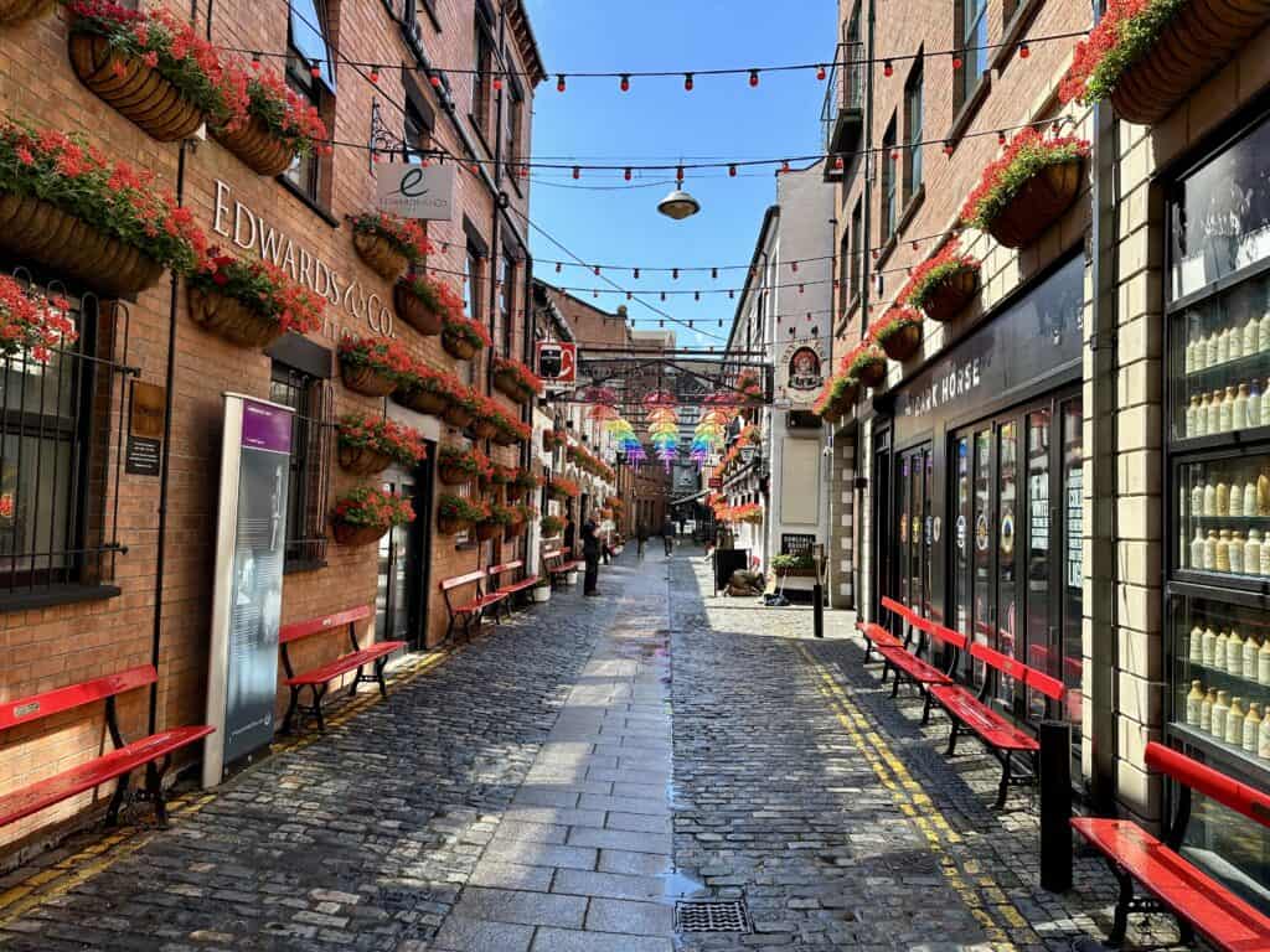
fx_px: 881
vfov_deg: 56.8
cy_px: 476
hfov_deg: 71.6
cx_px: 635
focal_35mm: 24
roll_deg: -2.0
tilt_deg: +2.7
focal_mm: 6.86
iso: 80
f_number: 1.78
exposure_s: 1/1019
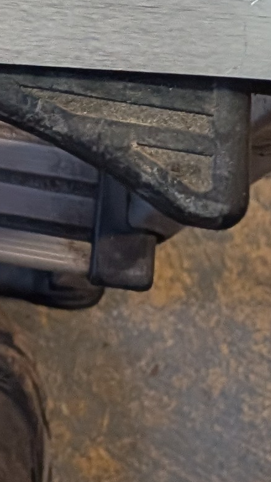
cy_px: -563
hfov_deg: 7.9
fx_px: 1749
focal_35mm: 137
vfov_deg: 13.0
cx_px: -464
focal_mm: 6.9
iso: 516
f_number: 1.68
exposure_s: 1/120
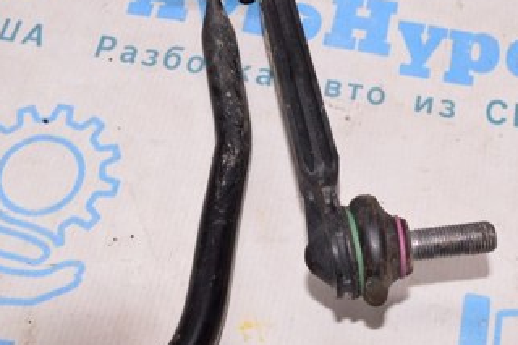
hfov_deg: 31.8
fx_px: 906
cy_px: 113
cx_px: 322
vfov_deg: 21.5
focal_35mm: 63
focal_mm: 21
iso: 1600
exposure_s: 1/160
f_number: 8
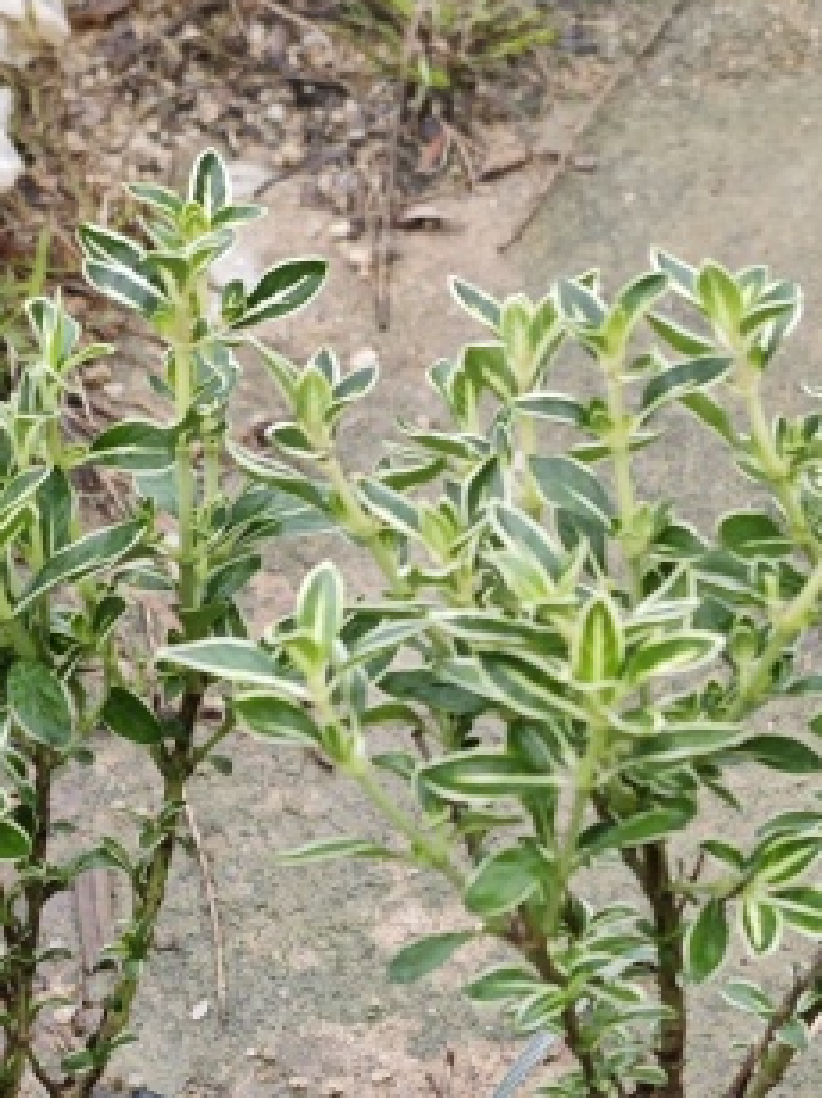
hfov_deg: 18.3
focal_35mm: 80
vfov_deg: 22.9
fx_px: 2535
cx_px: 593
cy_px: 1232
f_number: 1.6
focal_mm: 6.55
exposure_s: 1/100
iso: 50
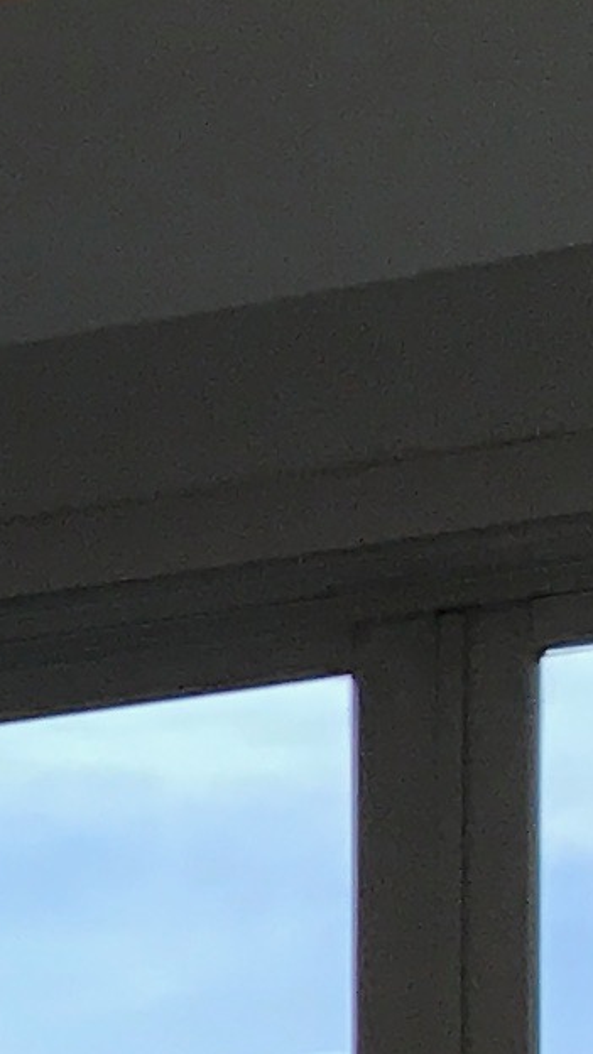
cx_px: -2190
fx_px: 5507
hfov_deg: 5.1
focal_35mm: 197
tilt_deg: -0.3
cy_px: 2027
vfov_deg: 10.2
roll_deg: +0.3
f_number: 1.8
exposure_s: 1/250
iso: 20
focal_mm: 3.99
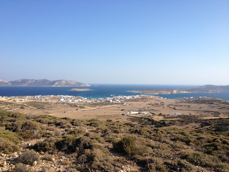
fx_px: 232
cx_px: 114
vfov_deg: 40.7
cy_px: 86
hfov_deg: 52.6
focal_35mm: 35
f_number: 2.4
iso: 50
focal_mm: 4.28
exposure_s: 1/1577
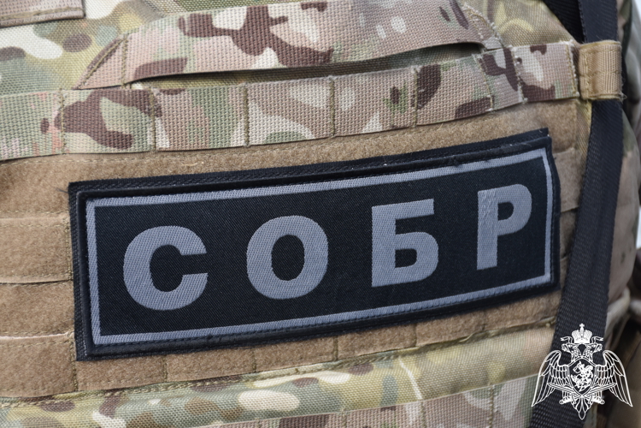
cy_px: 214
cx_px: 320
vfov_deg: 13.8
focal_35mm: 99
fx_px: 1763
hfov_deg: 20.6
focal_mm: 66
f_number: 5.6
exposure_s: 1/500
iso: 250
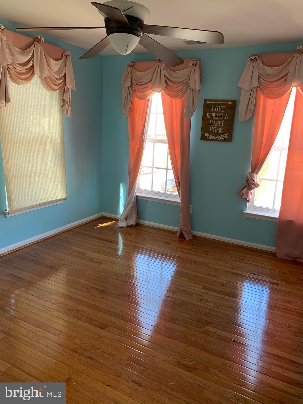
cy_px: 202
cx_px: 152
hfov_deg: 53.1
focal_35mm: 26
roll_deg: -2.7
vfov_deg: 67.3
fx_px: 303
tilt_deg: -12.3
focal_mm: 4.25
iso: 100
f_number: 1.8
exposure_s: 1/63
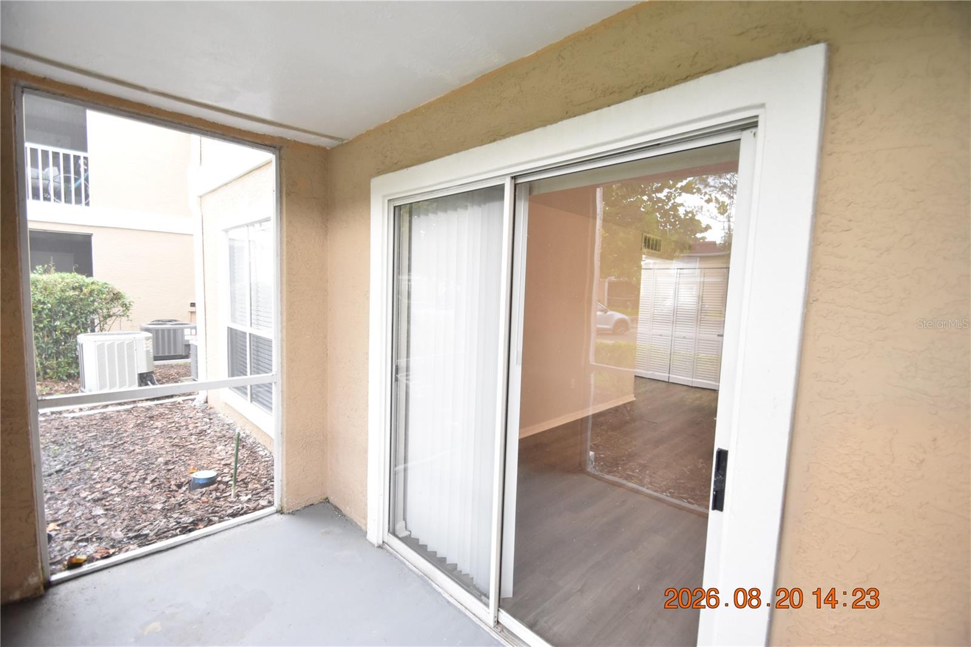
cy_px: 324
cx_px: 486
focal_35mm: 15
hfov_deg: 100.4
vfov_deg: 77.3
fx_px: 404
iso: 900
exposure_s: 1/60
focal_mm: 10
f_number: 3.5
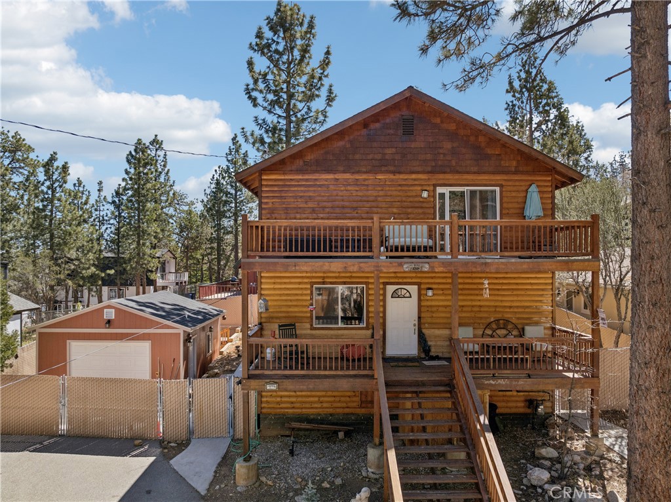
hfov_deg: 71.6
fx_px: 465
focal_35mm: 24
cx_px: 336
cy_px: 251
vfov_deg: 56.7
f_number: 2.8
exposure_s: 1/50
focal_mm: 12.3
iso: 100
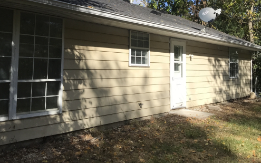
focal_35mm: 40
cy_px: 49
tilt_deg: +4.8
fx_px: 284
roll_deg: -0.9
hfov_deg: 49.3
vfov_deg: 31.6
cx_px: 130
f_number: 1.8
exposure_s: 1/1953
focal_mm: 3.99
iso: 20
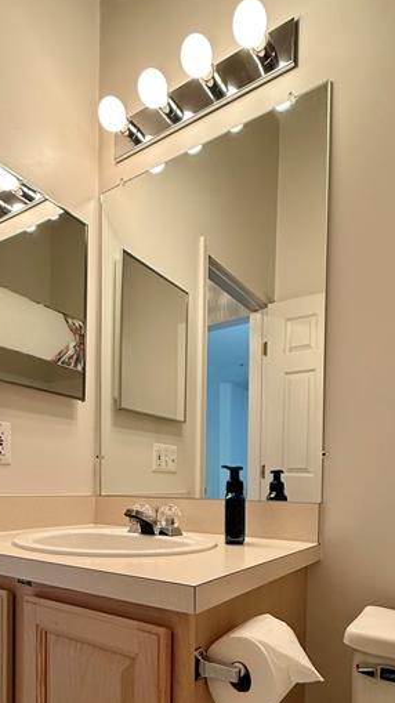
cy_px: 499
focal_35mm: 23
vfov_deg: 74.8
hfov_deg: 49.5
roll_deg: -1.7
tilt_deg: -1.4
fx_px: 429
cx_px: 199
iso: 250
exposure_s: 1/60
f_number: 2.2
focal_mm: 2.22
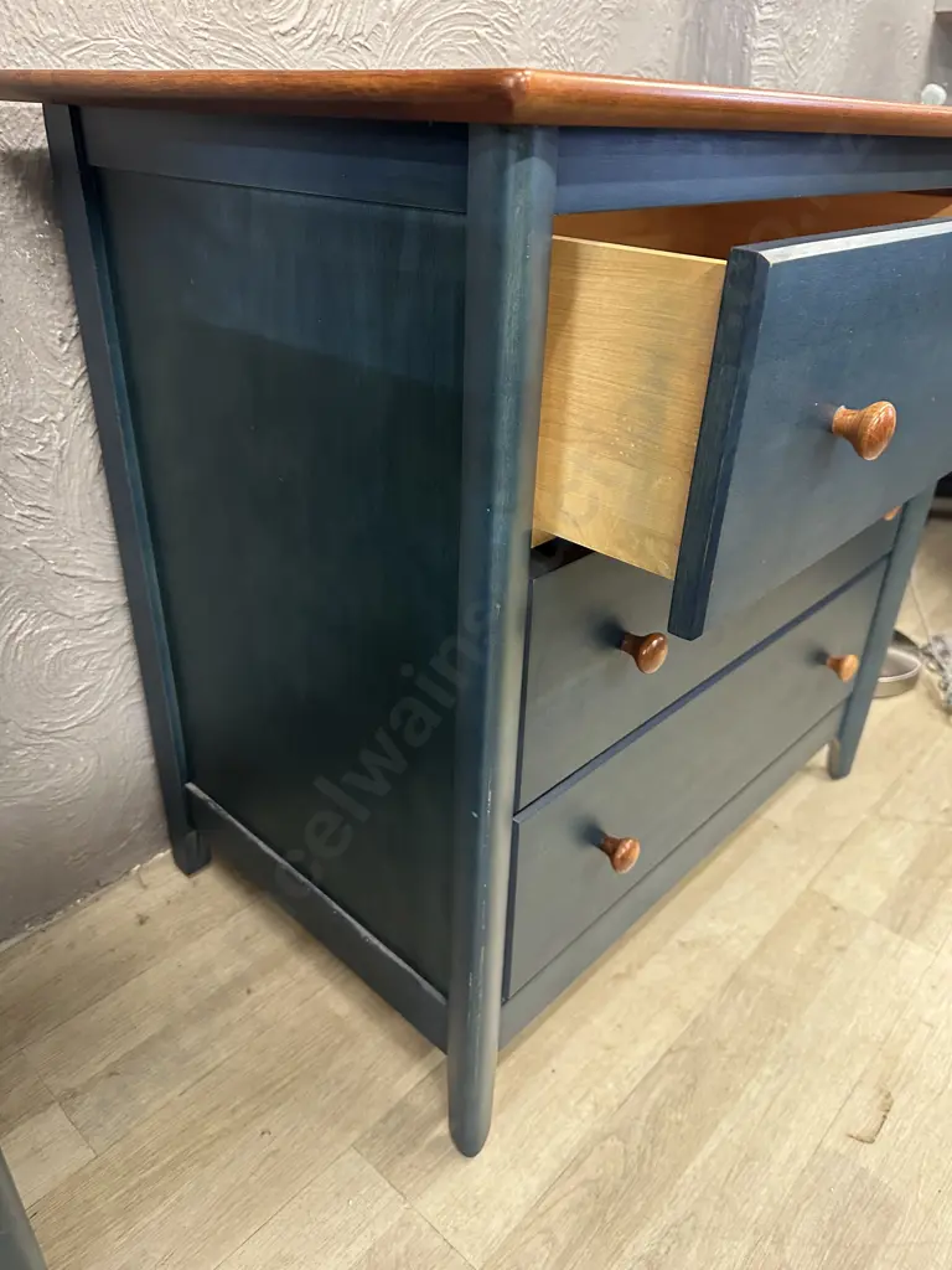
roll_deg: -1.7
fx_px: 880
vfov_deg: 71.6
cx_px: 476
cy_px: 635
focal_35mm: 24
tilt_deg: -28.3
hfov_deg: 56.8
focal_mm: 6.86
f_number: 1.78
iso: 400
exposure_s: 1/50
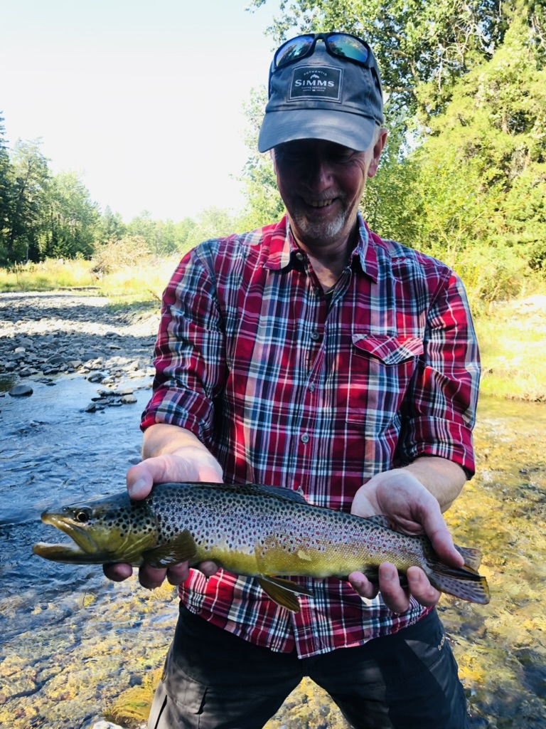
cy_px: 364
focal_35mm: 28
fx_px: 589
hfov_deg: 49.7
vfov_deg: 63.4
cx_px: 273
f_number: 1.8
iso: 50
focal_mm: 3.99
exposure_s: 1/120
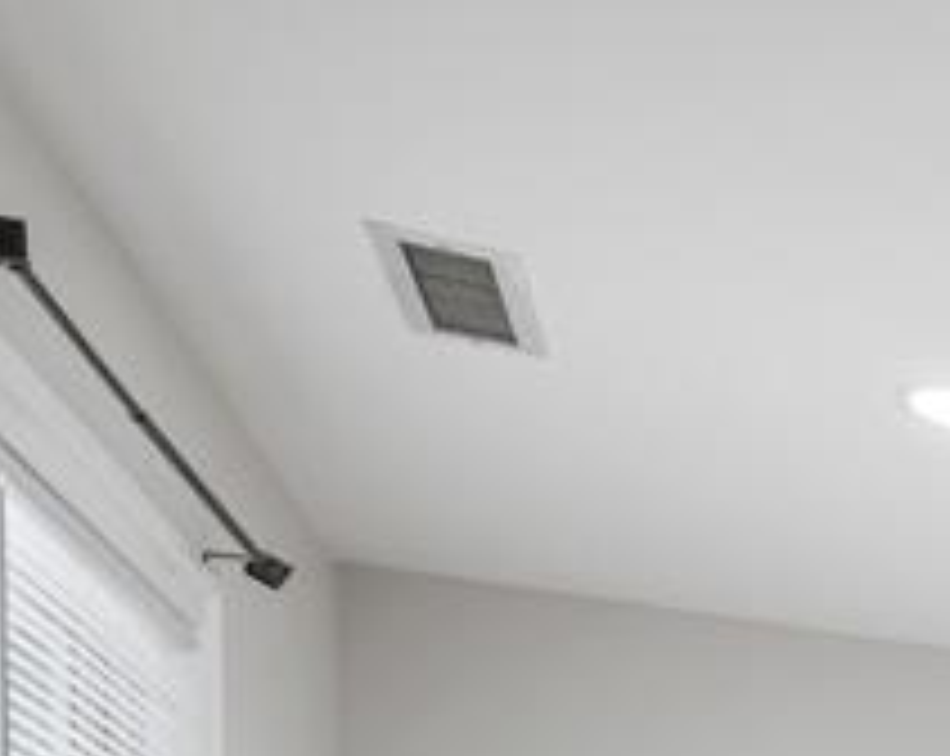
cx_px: 2157
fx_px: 2049
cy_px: 1242
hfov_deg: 16.0
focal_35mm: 73
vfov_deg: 17.9
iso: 400
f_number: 8
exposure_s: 1/13
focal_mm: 16
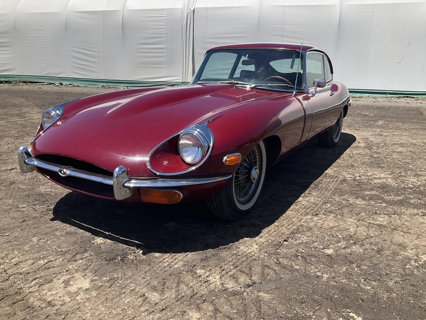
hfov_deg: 61.6
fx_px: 357
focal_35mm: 29
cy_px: 160
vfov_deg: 48.3
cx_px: 213
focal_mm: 3
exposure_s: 1/1848
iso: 25
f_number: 1.8
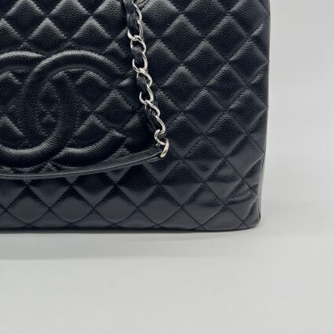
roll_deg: -0.8
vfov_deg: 30.7
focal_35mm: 55
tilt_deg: -13.9
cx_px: 45
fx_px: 600
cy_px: 94
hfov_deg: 30.0
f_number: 1.5
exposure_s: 1/100
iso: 40
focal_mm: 5.7
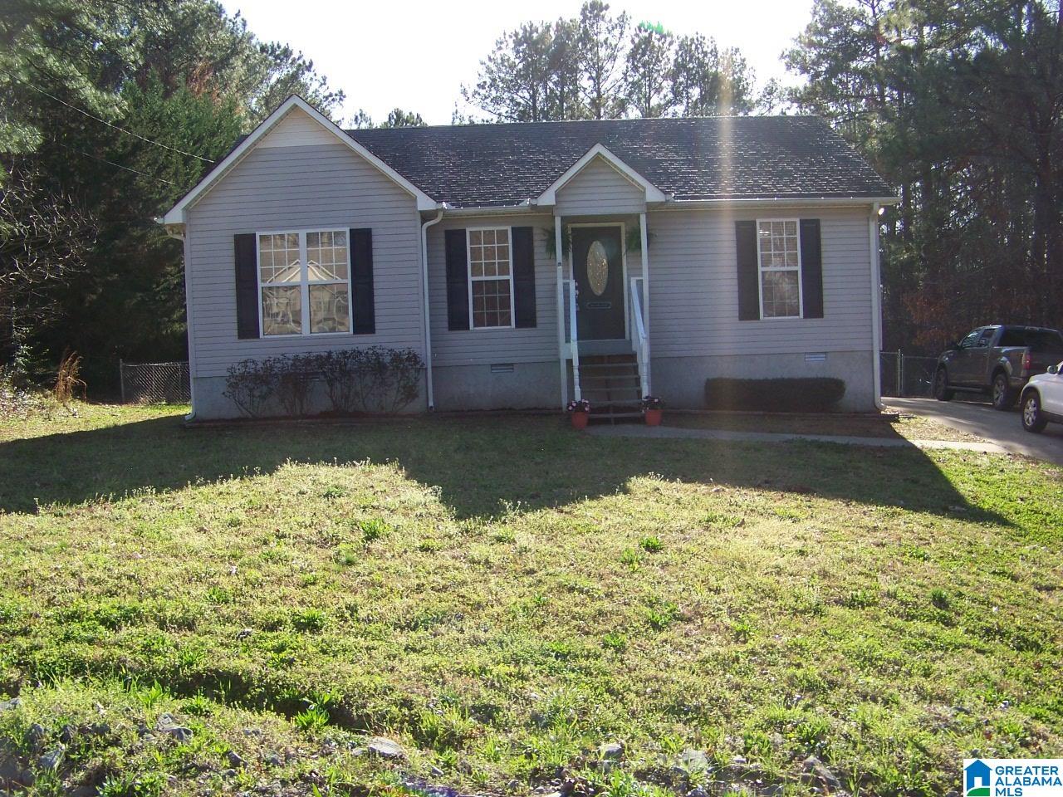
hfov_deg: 51.4
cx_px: 532
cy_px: 398
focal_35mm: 36
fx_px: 1106
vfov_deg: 39.7
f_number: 2.8
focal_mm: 5.85
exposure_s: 1/500
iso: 63
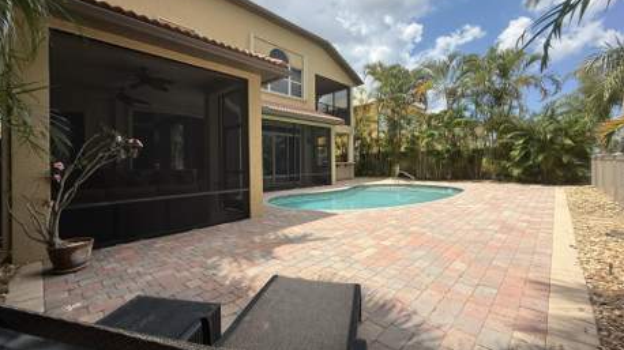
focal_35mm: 16
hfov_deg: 99.4
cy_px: 163
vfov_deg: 66.9
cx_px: 301
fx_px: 265
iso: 50
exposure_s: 1/1464
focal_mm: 2.22
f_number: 2.2
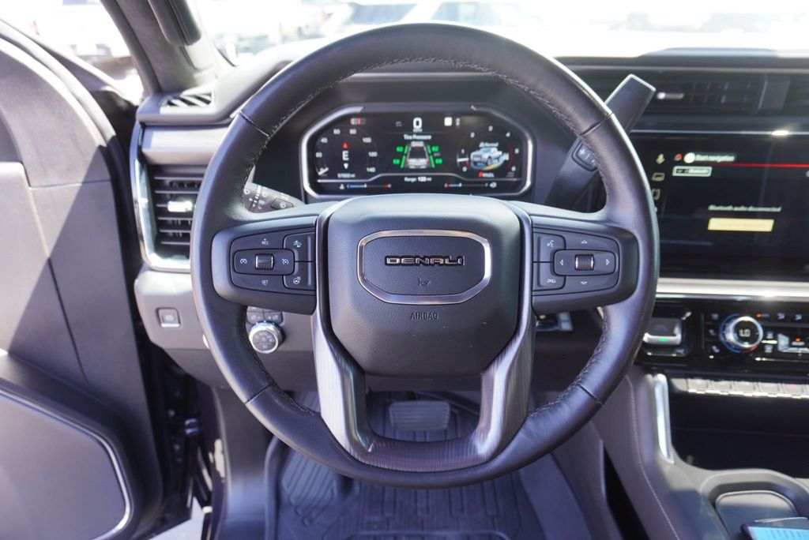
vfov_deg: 53.2
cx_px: 404
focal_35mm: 24
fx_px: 540
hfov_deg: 73.7
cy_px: 270
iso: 200
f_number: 4
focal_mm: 16
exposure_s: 1/60
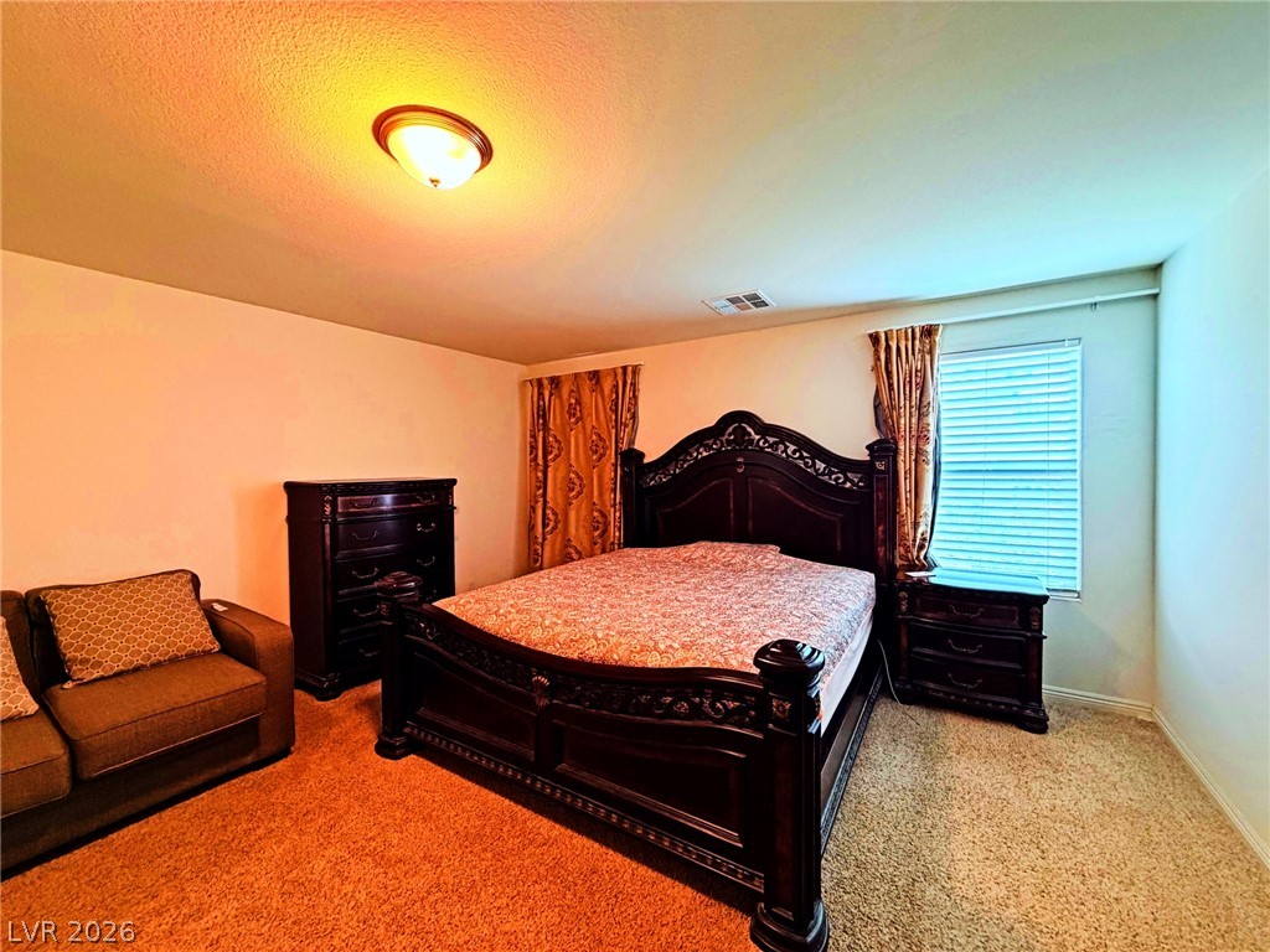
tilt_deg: -1.1
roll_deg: +1.3
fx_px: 514
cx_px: 635
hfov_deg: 102.1
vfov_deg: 85.7
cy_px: 476
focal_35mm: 14
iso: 250
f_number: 2.2
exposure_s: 1/60
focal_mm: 2.22
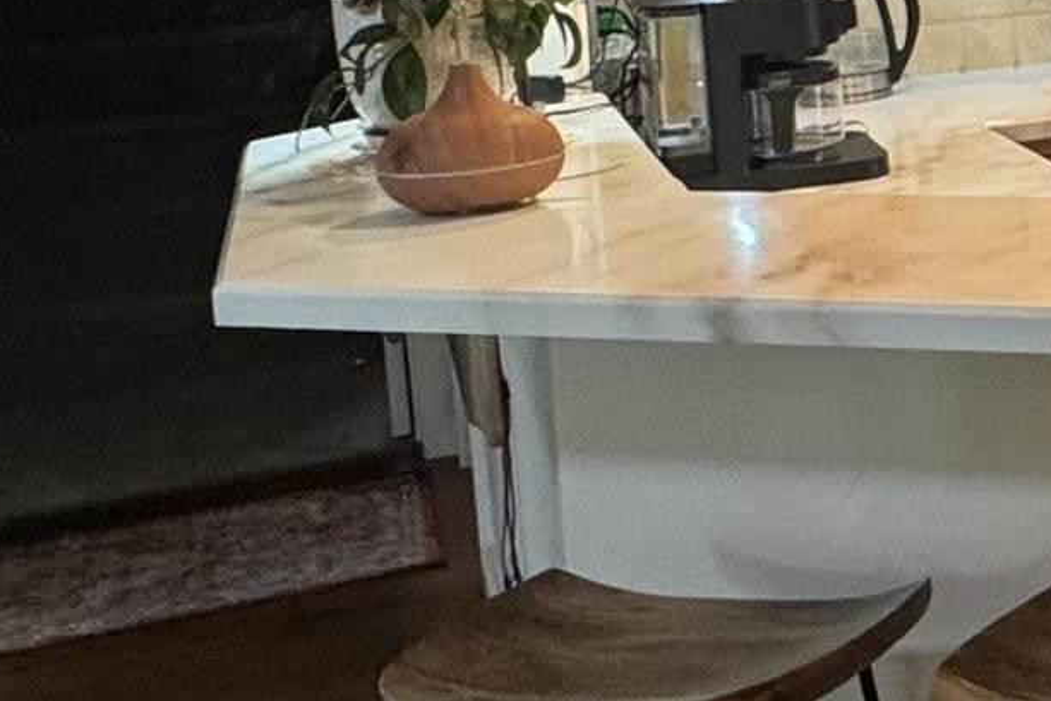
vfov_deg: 18.1
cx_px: 1865
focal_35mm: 73
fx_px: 2132
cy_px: -50
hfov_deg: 20.3
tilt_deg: -6.2
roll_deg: +0.8
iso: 200
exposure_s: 1/60
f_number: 2.2
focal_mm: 2.22
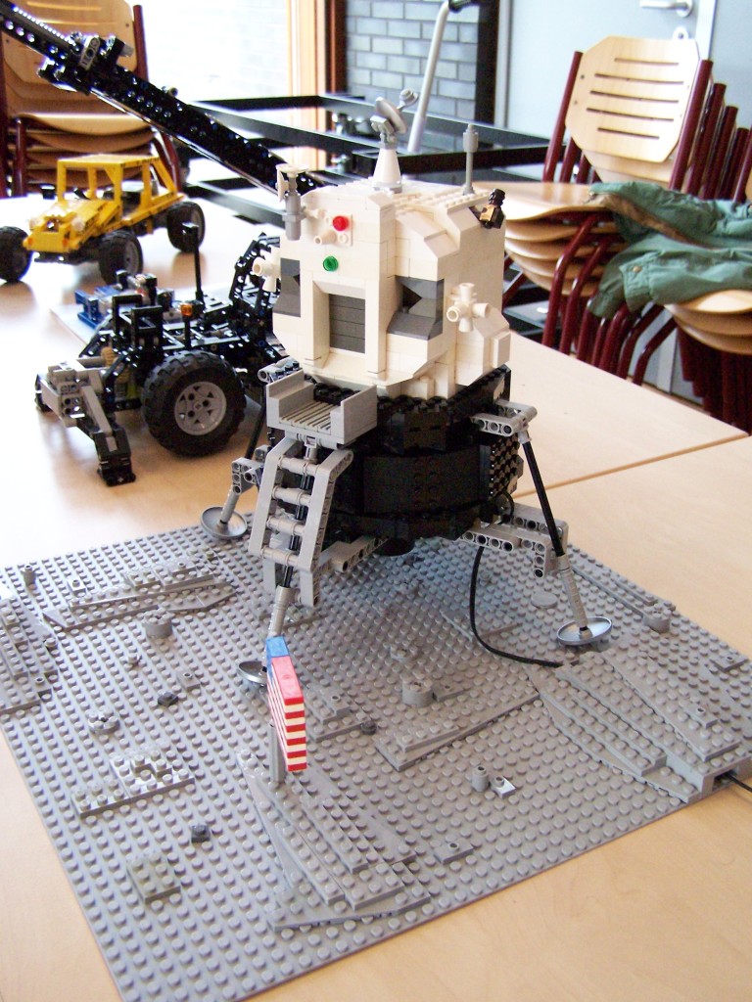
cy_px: 501
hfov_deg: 37.7
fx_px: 1101
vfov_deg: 49.0
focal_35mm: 38
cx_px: 376
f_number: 2.8
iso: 400
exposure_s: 1/180
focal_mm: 6.3
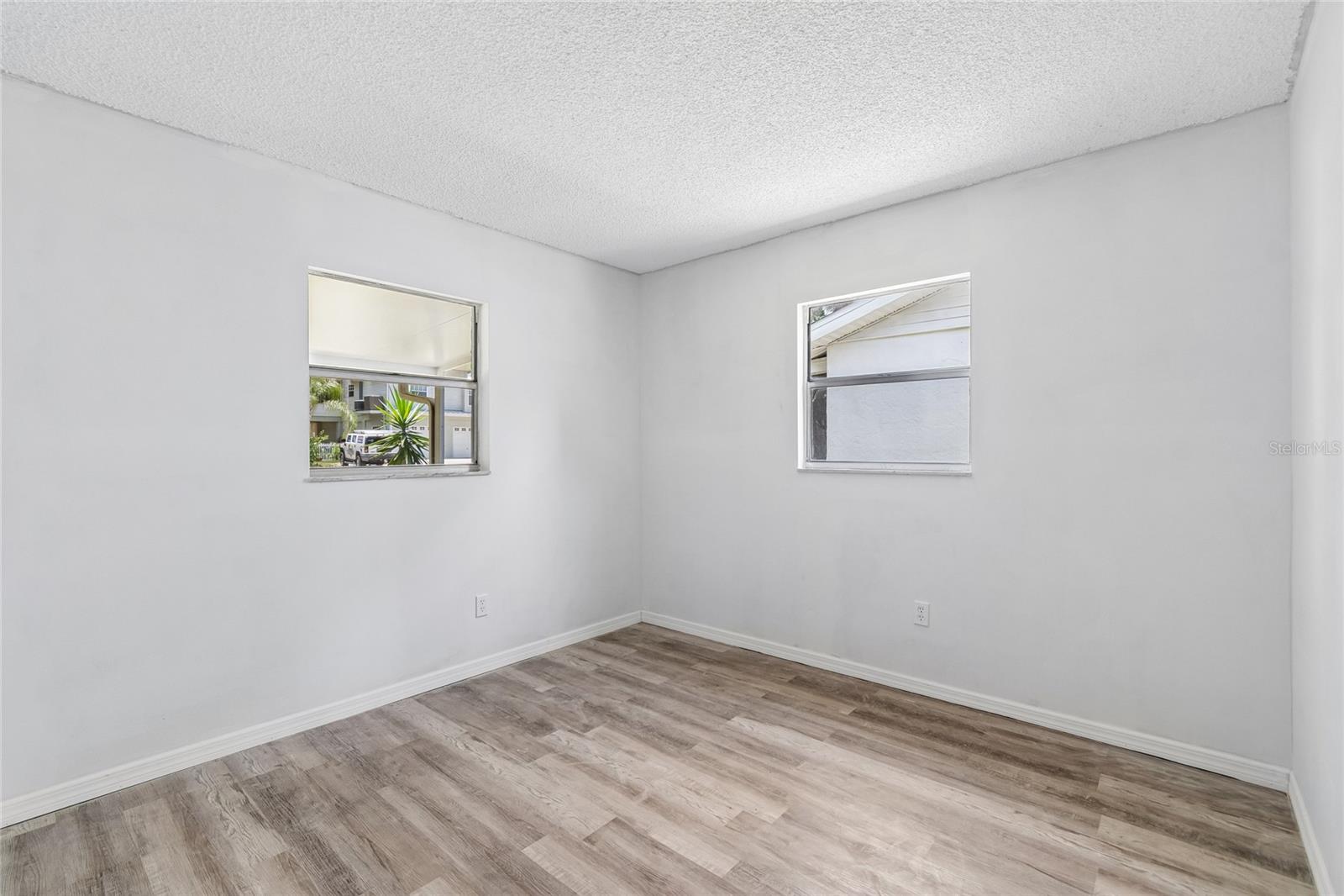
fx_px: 560
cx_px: 672
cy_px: 448
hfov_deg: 100.4
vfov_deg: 77.3
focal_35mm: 15
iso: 100
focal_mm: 10
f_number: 5.6
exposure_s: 1/5
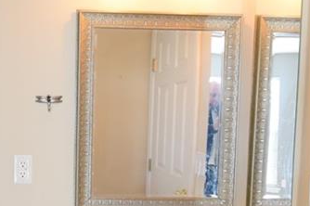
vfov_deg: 28.9
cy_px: 145
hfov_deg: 40.7
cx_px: 54
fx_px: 396
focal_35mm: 46
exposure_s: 1/125
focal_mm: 10
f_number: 4.5
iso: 1250
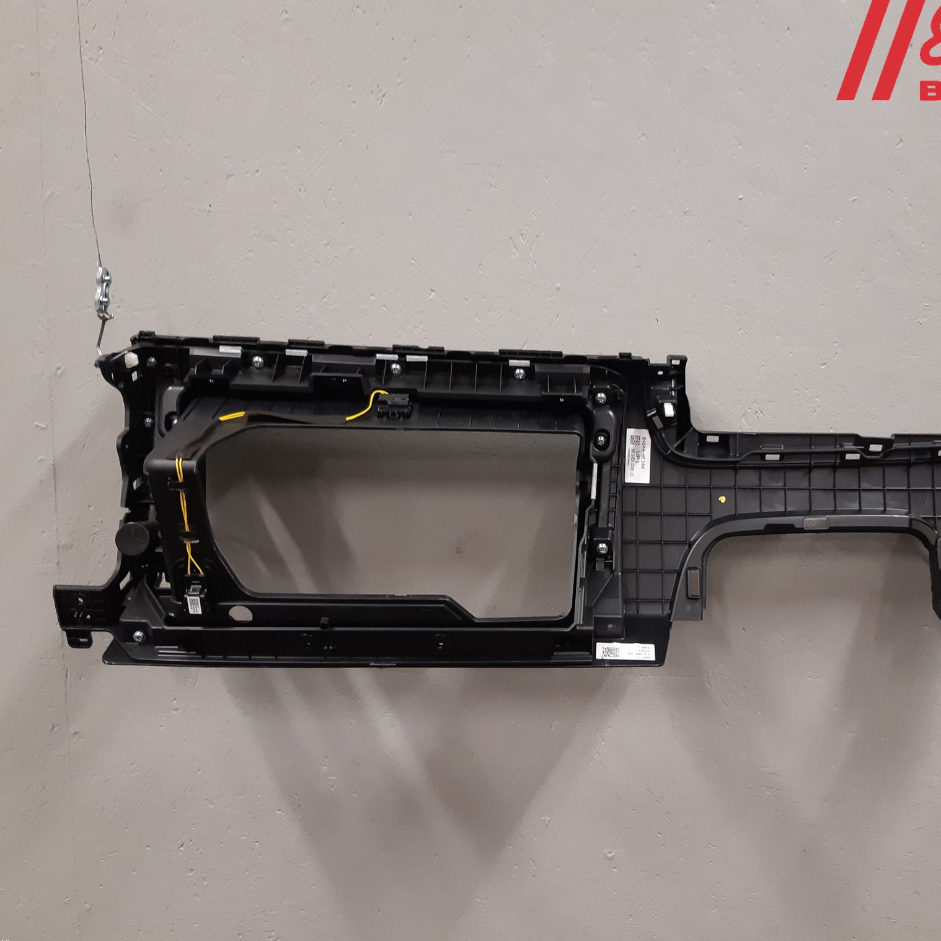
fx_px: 953
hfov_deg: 52.0
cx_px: 582
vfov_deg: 52.5
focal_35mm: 31
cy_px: 472
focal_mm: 3.93
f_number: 1.7
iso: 200
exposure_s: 1/50
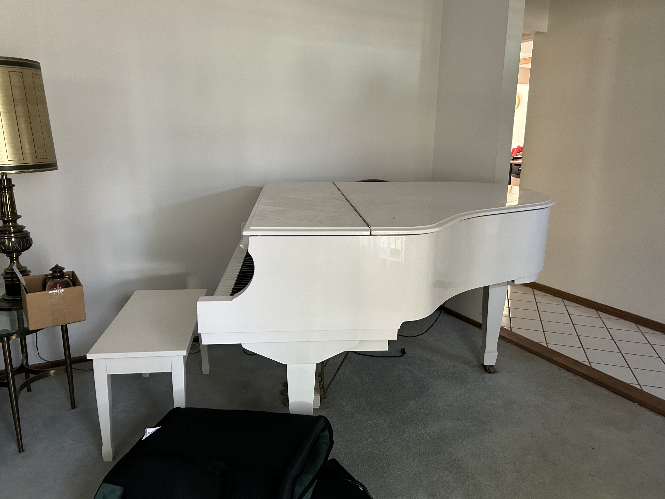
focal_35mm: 26
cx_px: 332
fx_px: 499
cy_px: 250
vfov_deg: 53.1
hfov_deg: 67.3
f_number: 1.5
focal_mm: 5.7
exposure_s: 1/60
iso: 250
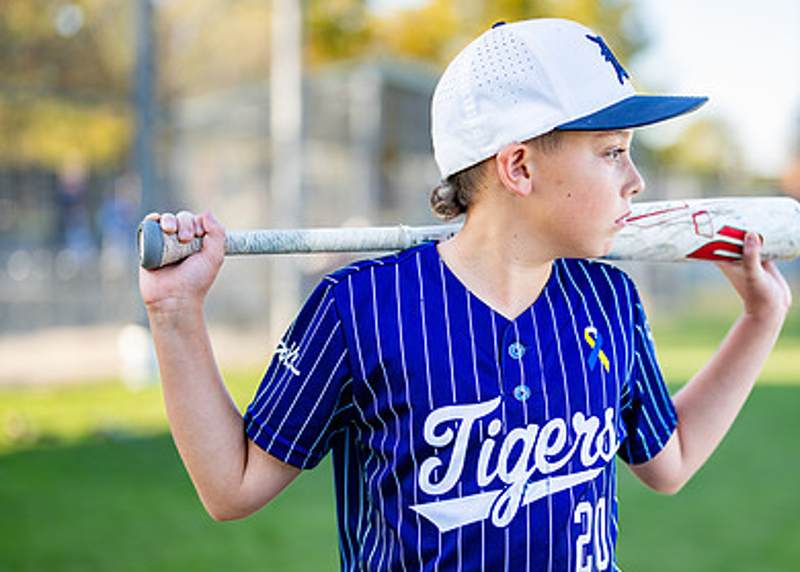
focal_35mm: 85
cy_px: 315
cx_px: 567
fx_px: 1932
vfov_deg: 16.8
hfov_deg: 23.2
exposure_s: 1/1250
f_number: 1.2
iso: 100
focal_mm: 50
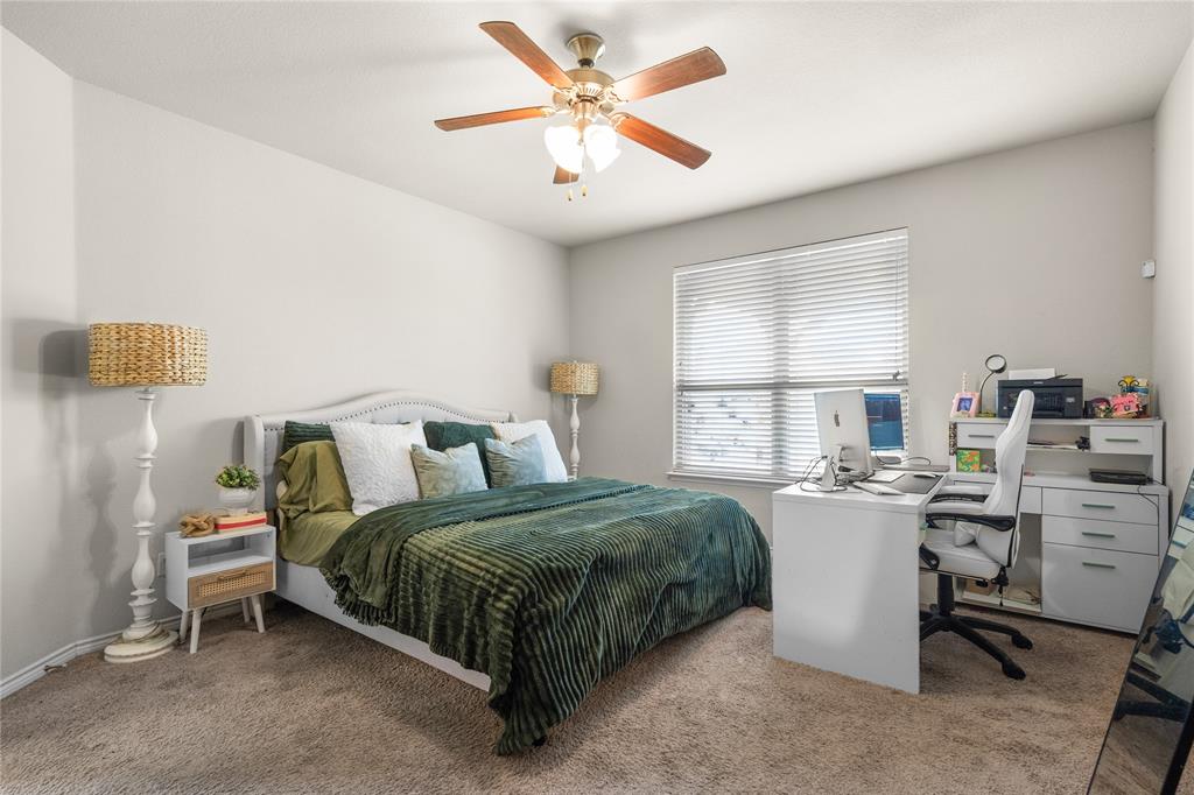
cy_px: 398
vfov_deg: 73.7
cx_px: 597
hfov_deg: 96.8
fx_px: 530
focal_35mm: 16
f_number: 7.1
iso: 800
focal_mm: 16
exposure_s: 1/6
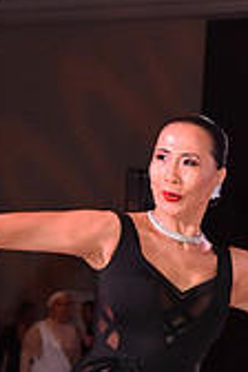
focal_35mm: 228
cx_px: 291
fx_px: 2356
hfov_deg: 6.0
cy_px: 450
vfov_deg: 8.9
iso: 2500
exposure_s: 1/320
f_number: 6.3
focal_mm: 66
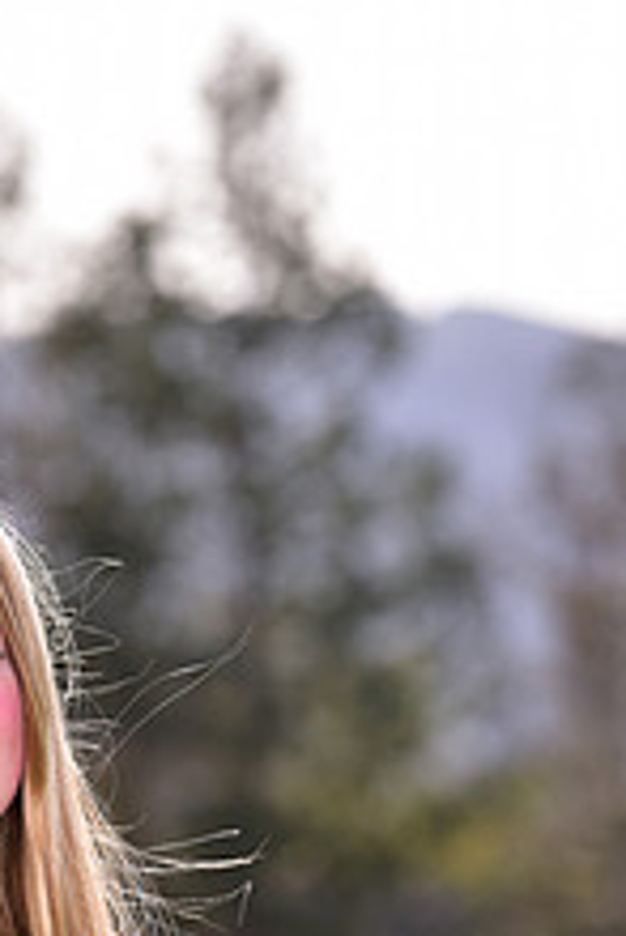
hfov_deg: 3.1
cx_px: 19
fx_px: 11692
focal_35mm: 449
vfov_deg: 4.6
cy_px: 1076
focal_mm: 170
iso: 80
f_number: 5.6
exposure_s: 1/250
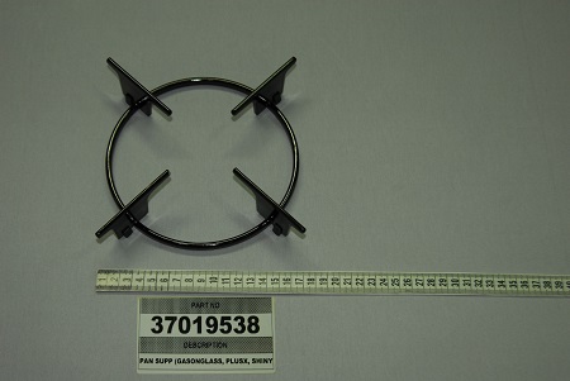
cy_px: 190
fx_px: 808
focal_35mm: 51
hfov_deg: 38.8
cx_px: 285
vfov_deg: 26.5
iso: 200
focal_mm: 34
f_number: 3.5
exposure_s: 1/80
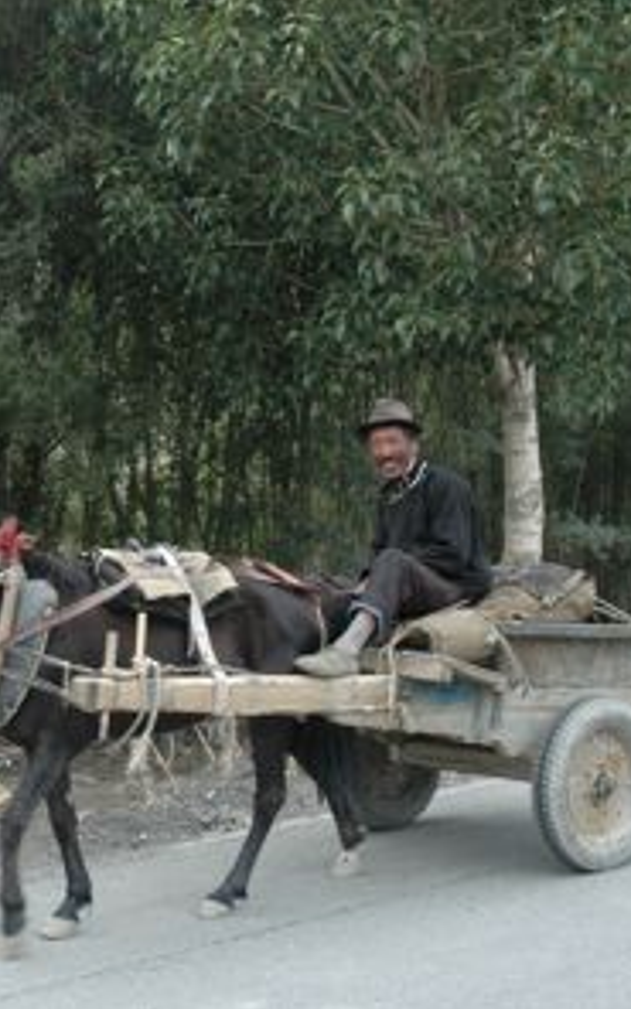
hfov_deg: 20.5
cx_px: 160
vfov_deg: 32.6
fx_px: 1727
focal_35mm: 63
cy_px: 504
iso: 400
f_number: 5.6
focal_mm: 27
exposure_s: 1/125
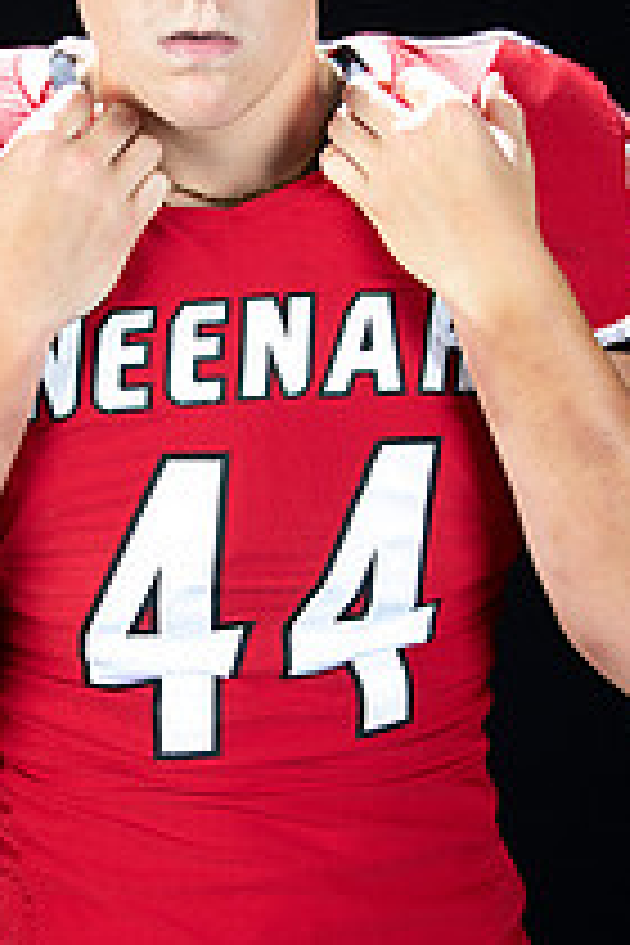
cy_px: 432
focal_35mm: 103
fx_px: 2704
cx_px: 184
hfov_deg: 13.3
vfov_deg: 19.8
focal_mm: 48
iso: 320
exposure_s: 1/160
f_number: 9
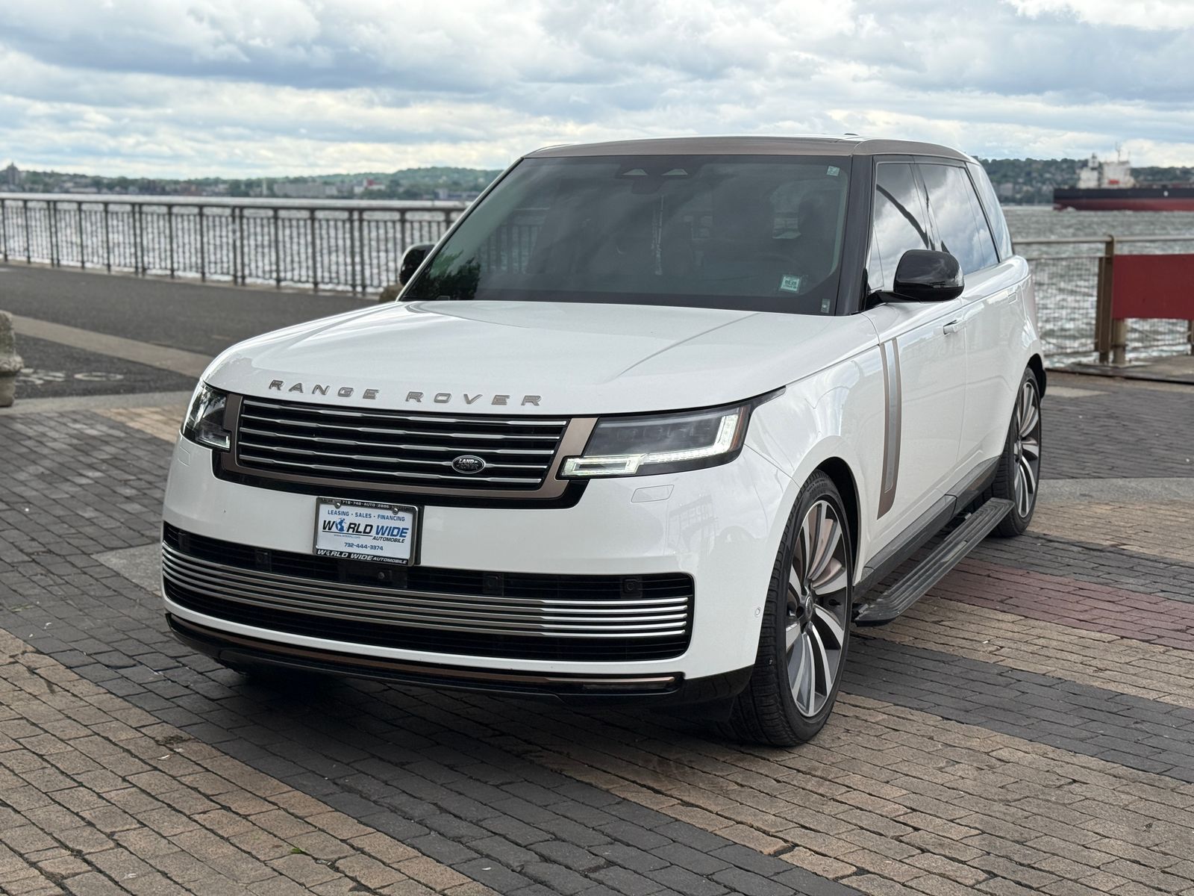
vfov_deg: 30.3
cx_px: 597
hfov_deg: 39.7
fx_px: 1656
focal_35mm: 48
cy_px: 448
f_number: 1.78
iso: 80
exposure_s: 1/1795
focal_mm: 6.76
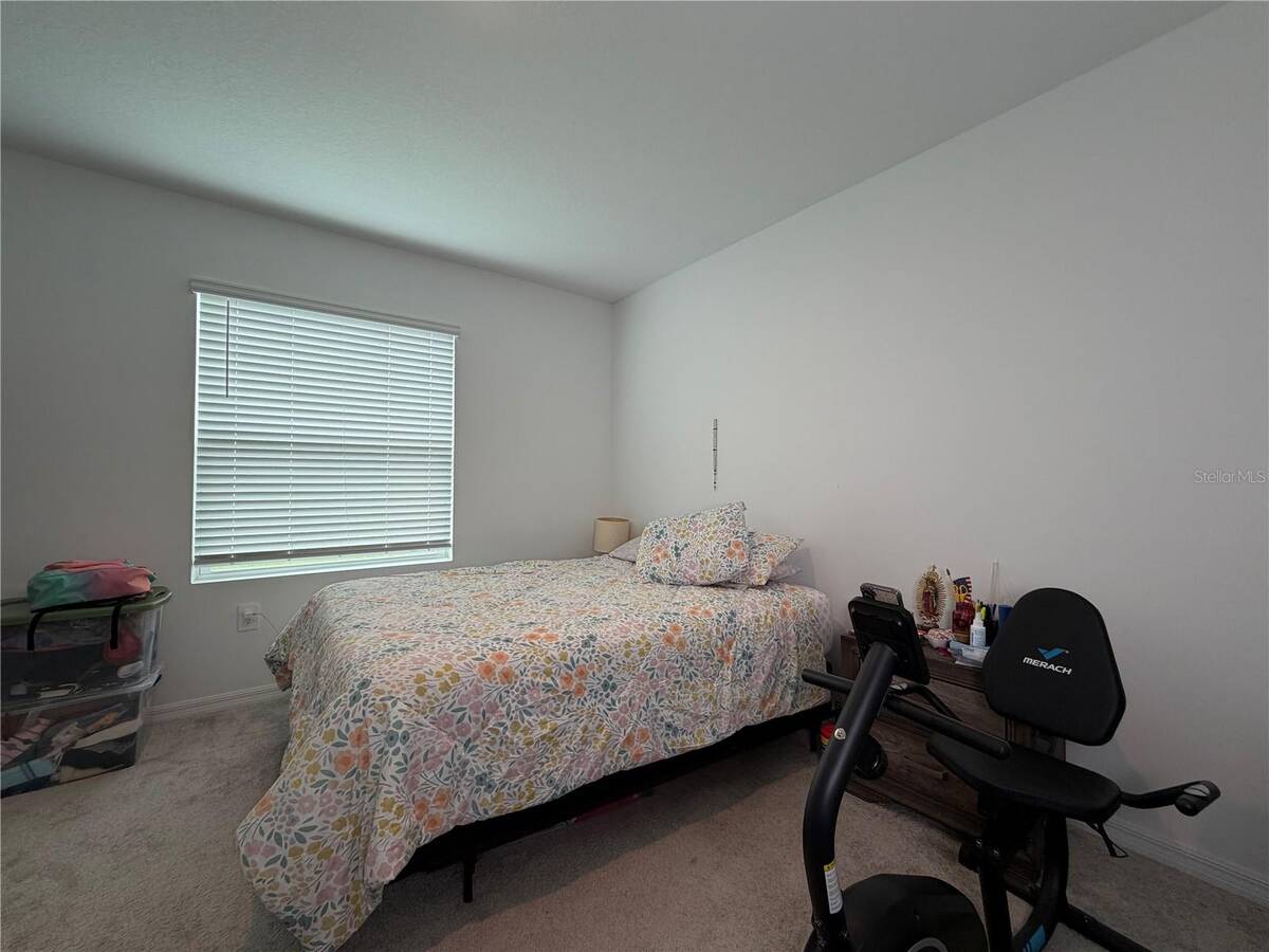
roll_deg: +0.1
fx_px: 513
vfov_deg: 85.7
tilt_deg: +2.1
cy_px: 476
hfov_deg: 102.1
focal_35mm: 14
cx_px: 634
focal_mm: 2.22
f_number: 2.2
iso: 100
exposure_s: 1/120
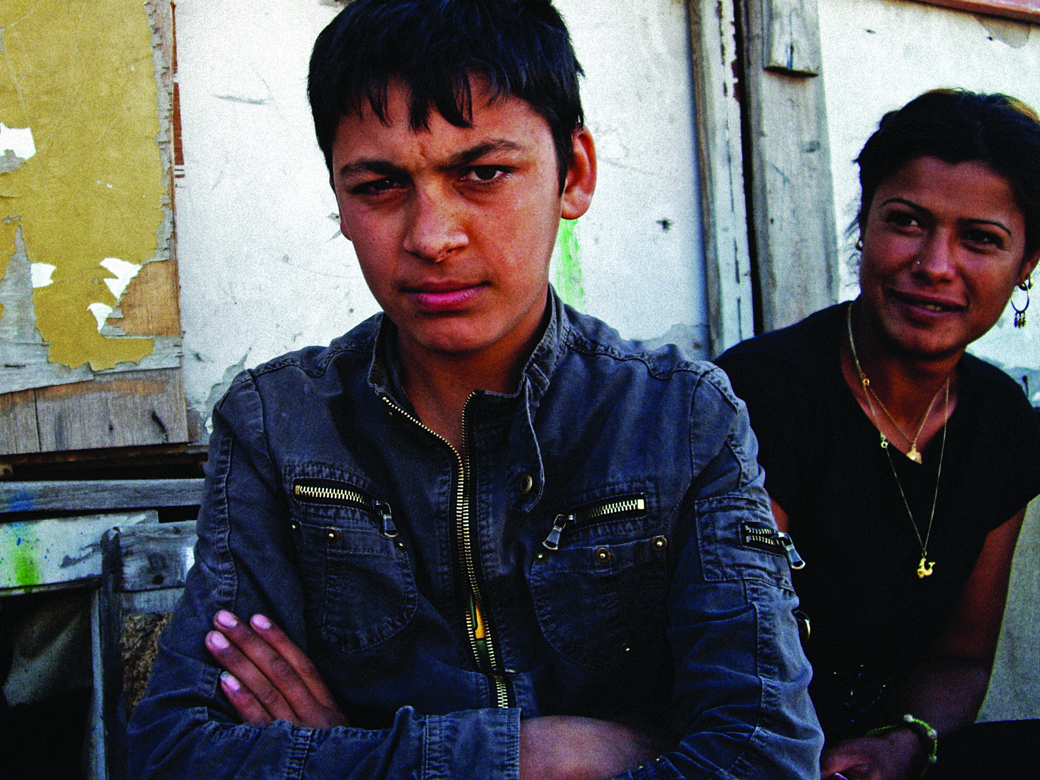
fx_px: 1472
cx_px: 442
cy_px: 312
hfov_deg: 38.8
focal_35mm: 49
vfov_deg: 29.6
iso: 50
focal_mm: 7.9
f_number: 2.8
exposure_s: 1/160
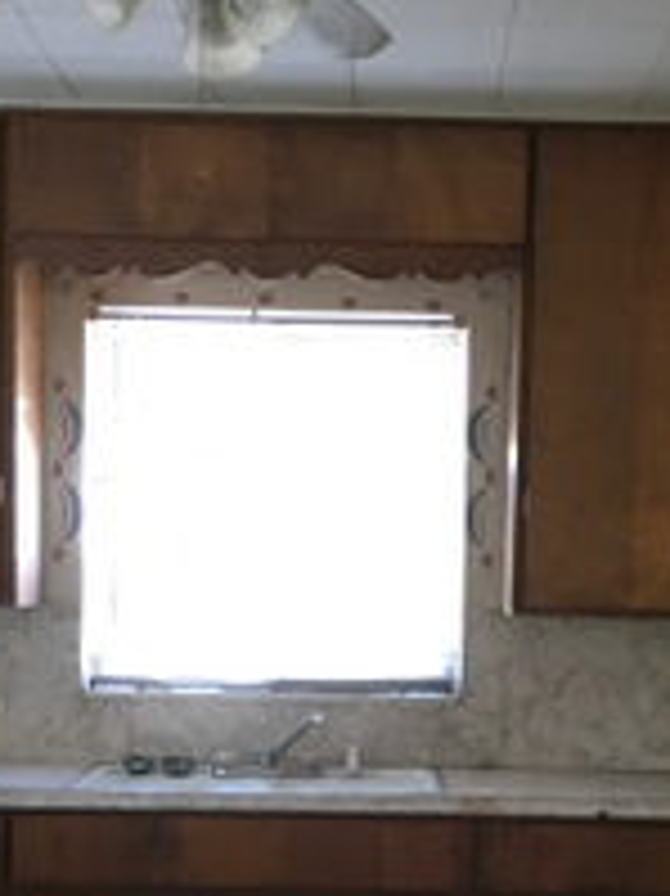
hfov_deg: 21.0
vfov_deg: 27.3
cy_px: 711
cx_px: 387
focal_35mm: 70
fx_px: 1808
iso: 200
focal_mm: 4.15
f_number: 2.2
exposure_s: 1/15
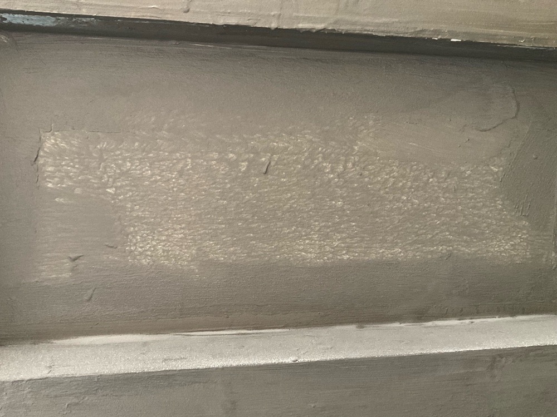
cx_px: 278
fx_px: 467
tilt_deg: -6.8
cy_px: 208
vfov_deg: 48.2
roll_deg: -0.7
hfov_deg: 61.7
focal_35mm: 29
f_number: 1.8
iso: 320
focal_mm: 3
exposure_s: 1/30
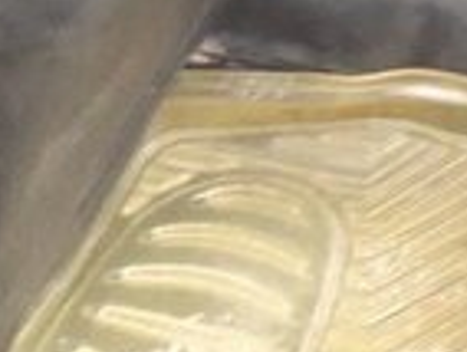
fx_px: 1757
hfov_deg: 13.8
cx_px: 789
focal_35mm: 130
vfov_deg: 10.7
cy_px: -275
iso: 200
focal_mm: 3.7
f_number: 1.9
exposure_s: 1/17
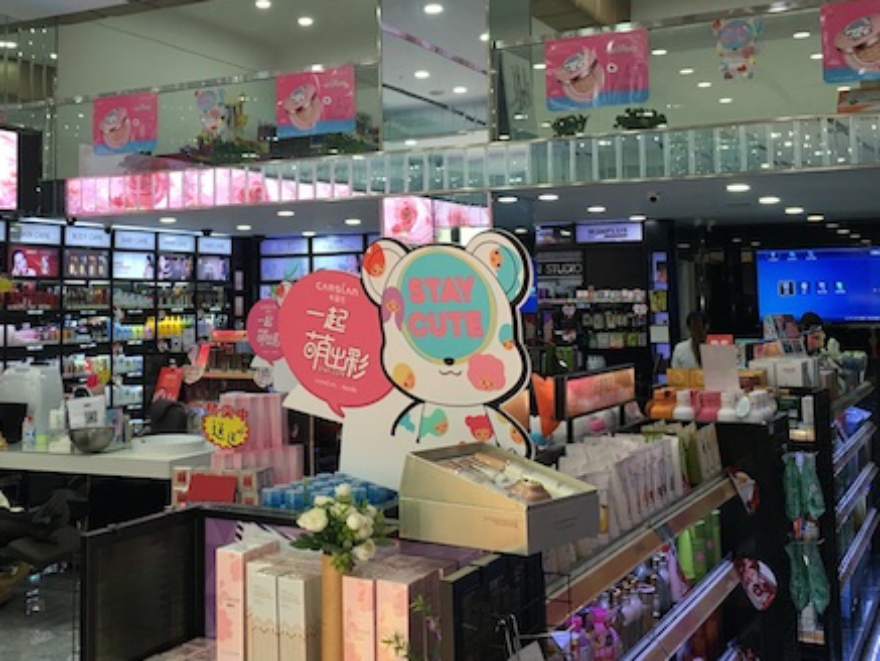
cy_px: 219
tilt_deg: +5.6
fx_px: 1144
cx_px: 326
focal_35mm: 45
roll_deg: +0.3
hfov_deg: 41.7
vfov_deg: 31.9
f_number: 2.2
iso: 32
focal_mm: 4.15
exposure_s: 1/33
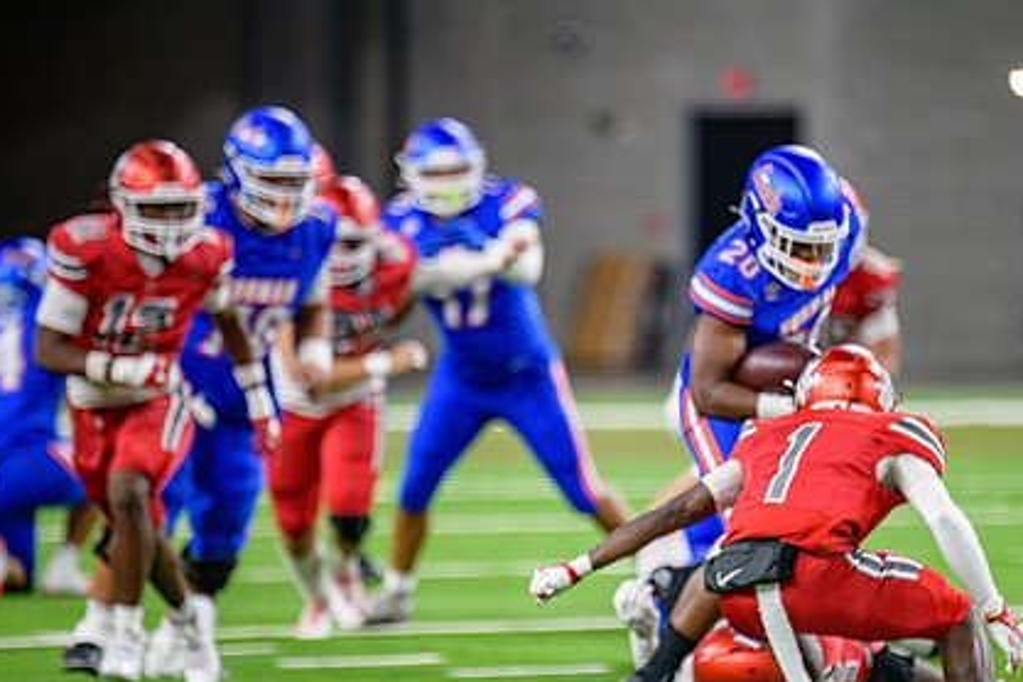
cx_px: 699
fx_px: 11849
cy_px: 455
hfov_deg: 4.9
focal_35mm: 417
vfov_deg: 3.3
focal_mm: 300
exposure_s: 1/400
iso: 1000
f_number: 2.8
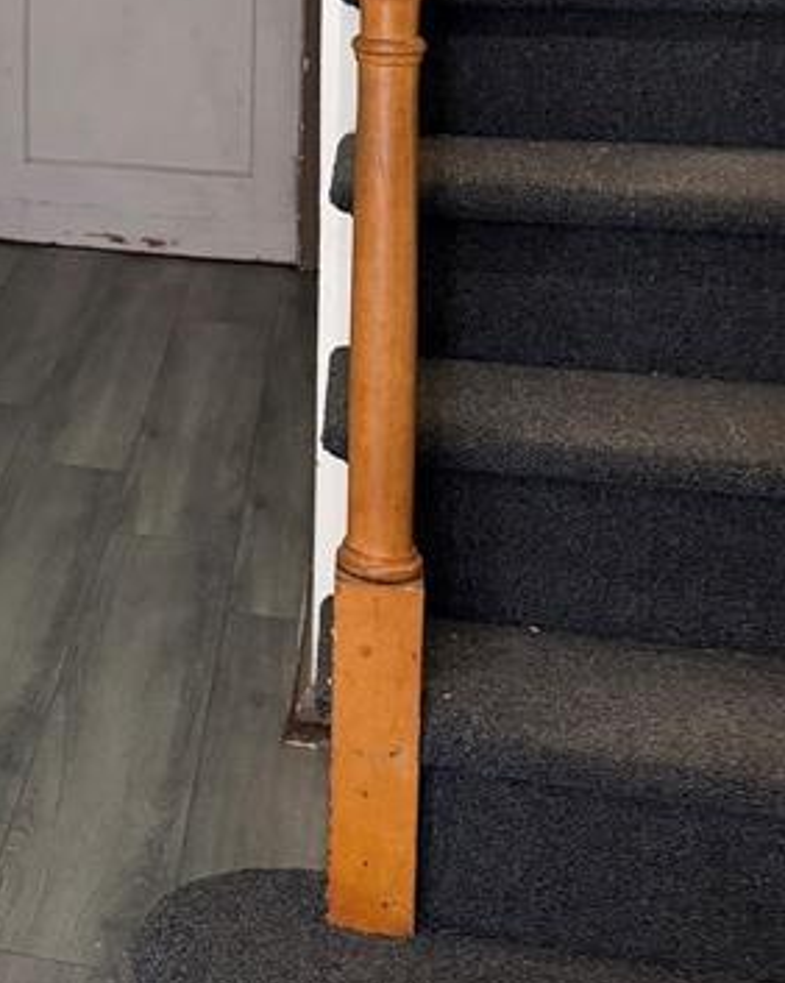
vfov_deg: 26.3
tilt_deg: -6.9
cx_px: -323
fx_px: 1977
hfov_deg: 20.0
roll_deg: +1.9
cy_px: -22
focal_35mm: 68
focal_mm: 6.76
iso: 400
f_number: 1.78
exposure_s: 1/60
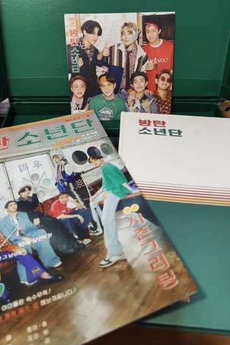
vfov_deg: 65.3
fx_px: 268
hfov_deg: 46.4
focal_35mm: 28
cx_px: 110
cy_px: 155
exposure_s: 1/60
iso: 735
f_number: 1.88
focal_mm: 5.59
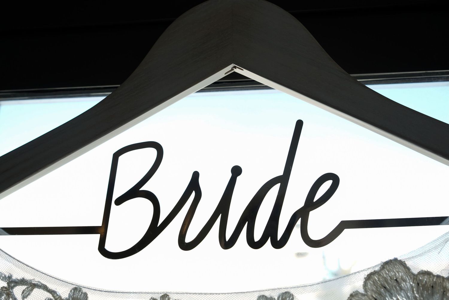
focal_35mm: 33
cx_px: 224
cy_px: 150
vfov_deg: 40.0
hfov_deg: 57.2
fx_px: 412
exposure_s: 1/125
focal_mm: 22
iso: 200
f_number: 4.5
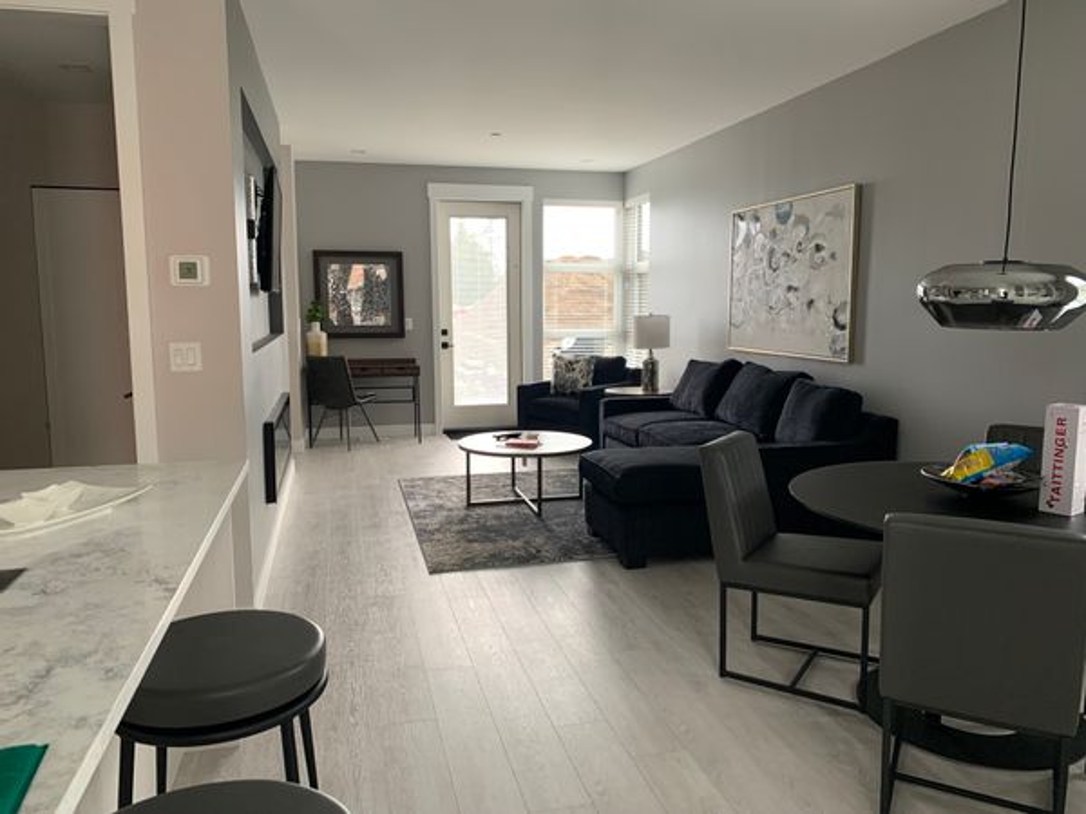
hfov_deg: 67.3
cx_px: 543
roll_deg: -0.3
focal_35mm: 26
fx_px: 816
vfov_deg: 53.1
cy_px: 407
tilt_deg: -6.4
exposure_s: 1/60
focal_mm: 4.25
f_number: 1.8
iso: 125
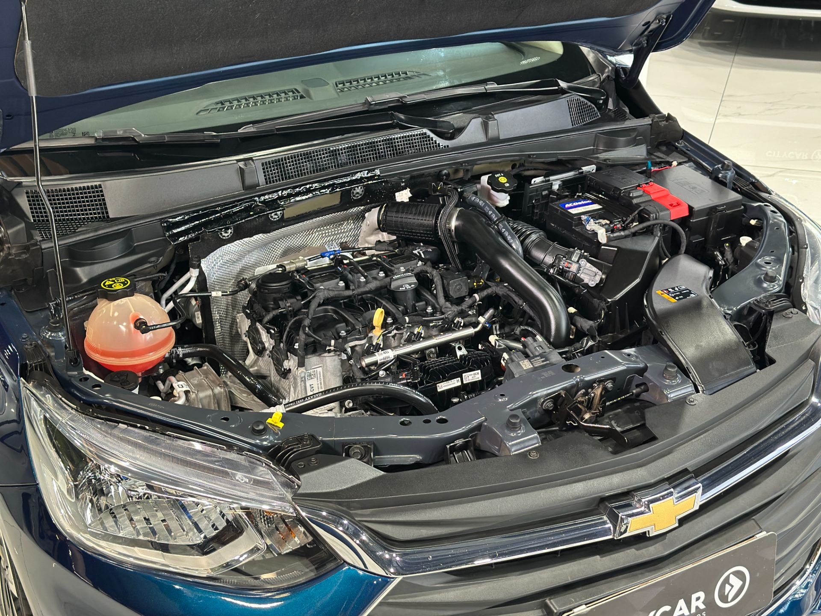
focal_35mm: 48
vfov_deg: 30.3
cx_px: 410
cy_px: 308
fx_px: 1138
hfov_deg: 39.7
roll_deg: +0.5
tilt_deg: -27.3
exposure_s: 1/60
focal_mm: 6.86
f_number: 1.78
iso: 250
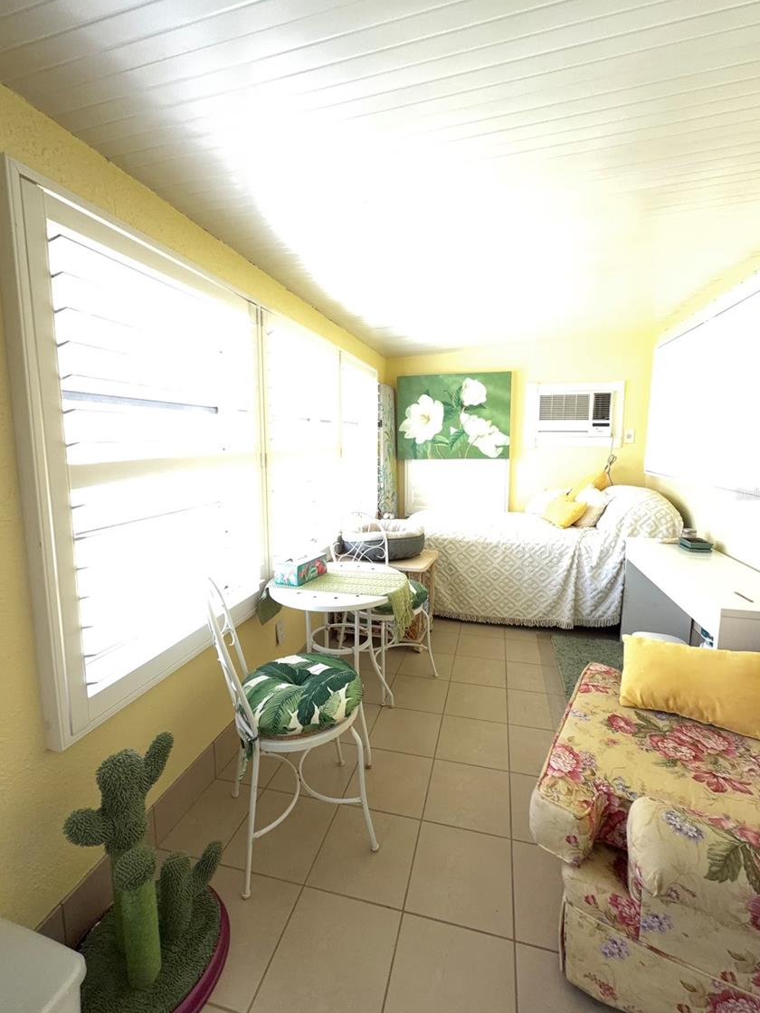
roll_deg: -0.1
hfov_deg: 81.7
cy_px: 494
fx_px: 439
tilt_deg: -7.2
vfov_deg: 98.2
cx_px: 393
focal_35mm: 15
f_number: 2.2
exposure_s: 1/19
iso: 100
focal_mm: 2.22
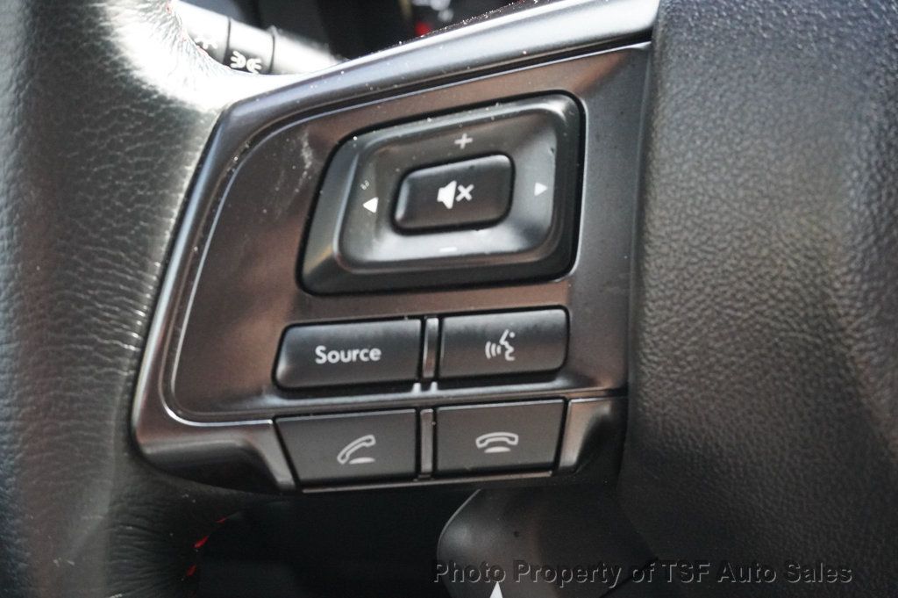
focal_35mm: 40
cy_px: 299
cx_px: 449
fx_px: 1009
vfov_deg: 33.0
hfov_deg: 48.0
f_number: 9
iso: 6400
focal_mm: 27
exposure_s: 1/250
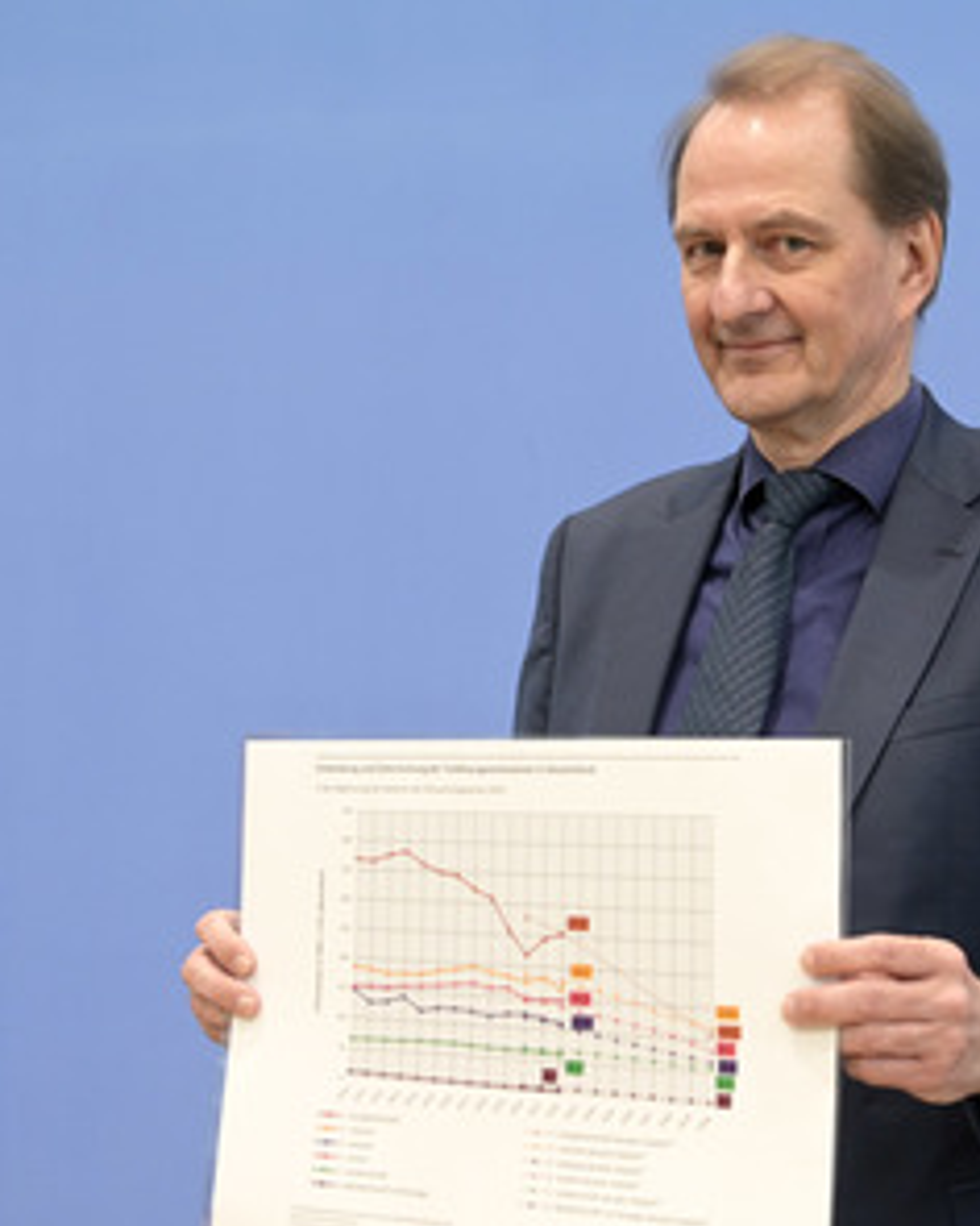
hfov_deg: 23.9
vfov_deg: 30.0
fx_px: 2284
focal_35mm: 63
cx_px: 762
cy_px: 619
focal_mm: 44
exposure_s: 1/400
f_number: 5
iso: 4000
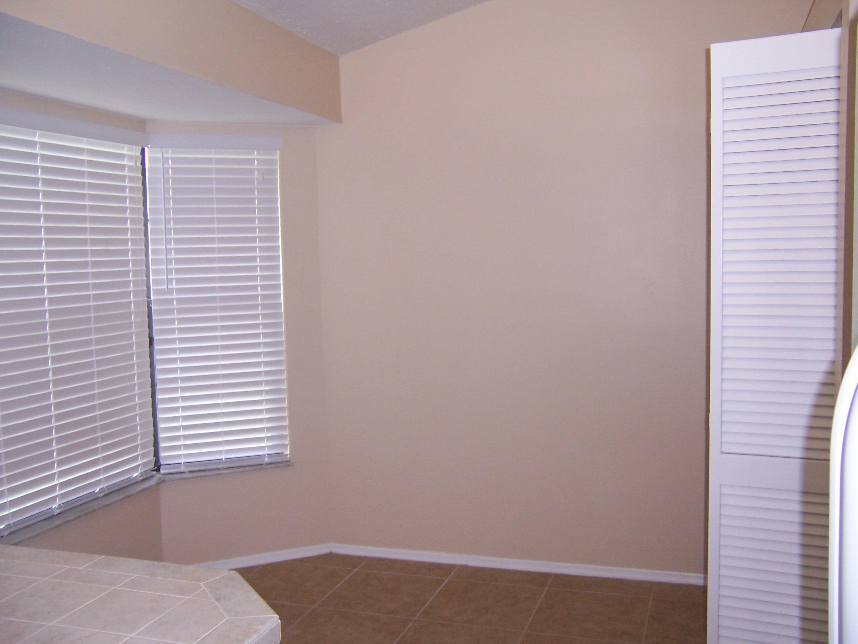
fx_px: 818
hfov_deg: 55.4
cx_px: 429
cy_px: 322
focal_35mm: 33
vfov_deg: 42.9
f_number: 2.8
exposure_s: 1/60
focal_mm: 5.5
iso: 140
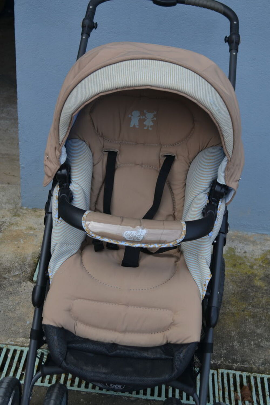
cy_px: 202
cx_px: 135
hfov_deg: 28.1
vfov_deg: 41.1
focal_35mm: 48
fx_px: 540
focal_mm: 32
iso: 100
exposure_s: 1/160
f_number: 6.3
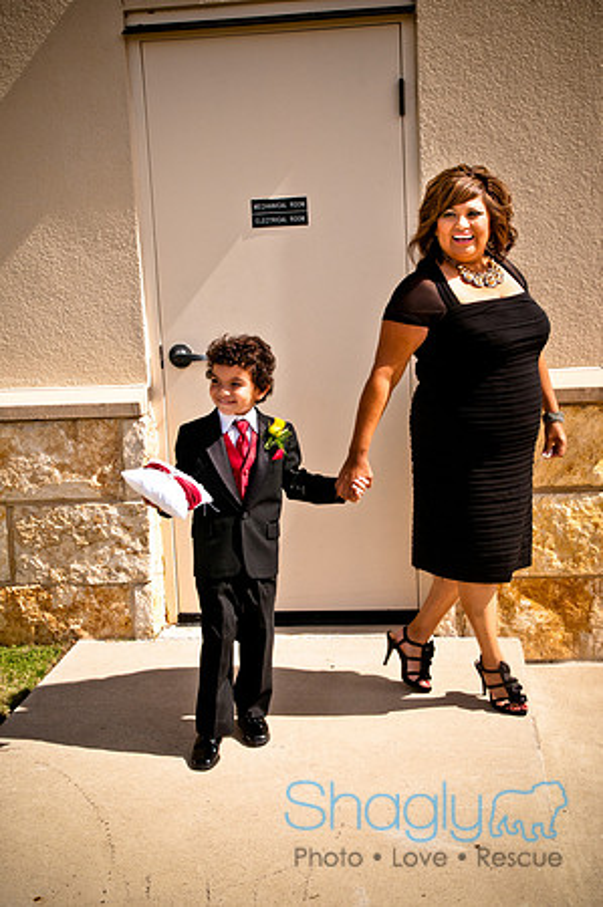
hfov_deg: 28.9
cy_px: 454
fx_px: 1171
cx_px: 302
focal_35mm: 46
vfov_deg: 42.4
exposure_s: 1/640
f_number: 13
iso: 400
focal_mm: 31
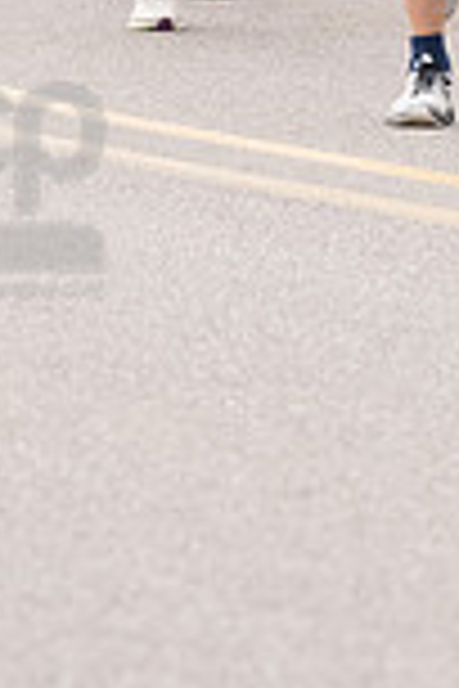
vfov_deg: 3.5
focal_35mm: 595
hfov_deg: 2.3
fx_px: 11378
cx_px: 493
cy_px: -310
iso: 4000
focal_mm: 135
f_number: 7.1
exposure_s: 1/1600
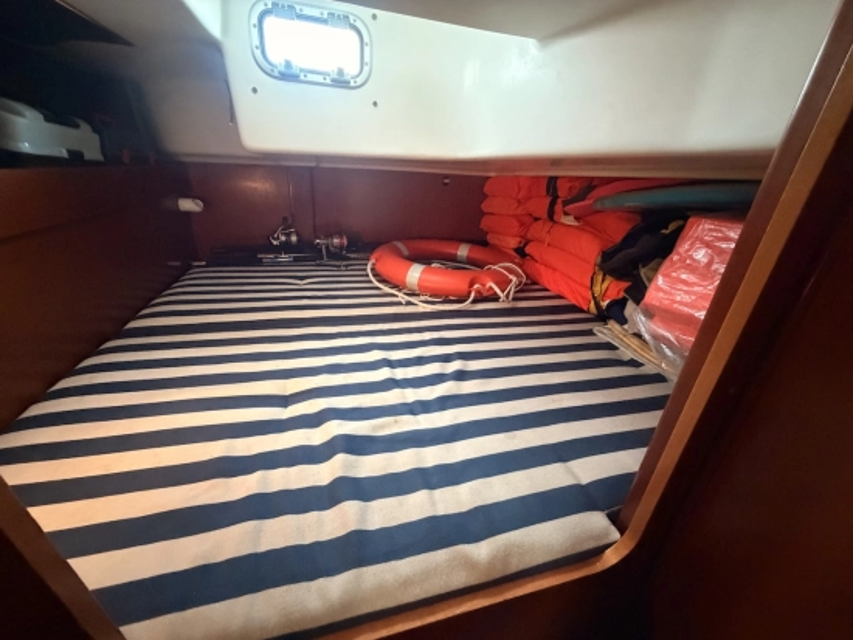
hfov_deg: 102.0
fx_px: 345
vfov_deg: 85.7
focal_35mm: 14
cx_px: 426
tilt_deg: -23.6
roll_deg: -4.5
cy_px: 320
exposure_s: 1/60
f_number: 2.2
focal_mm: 2.22
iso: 1250
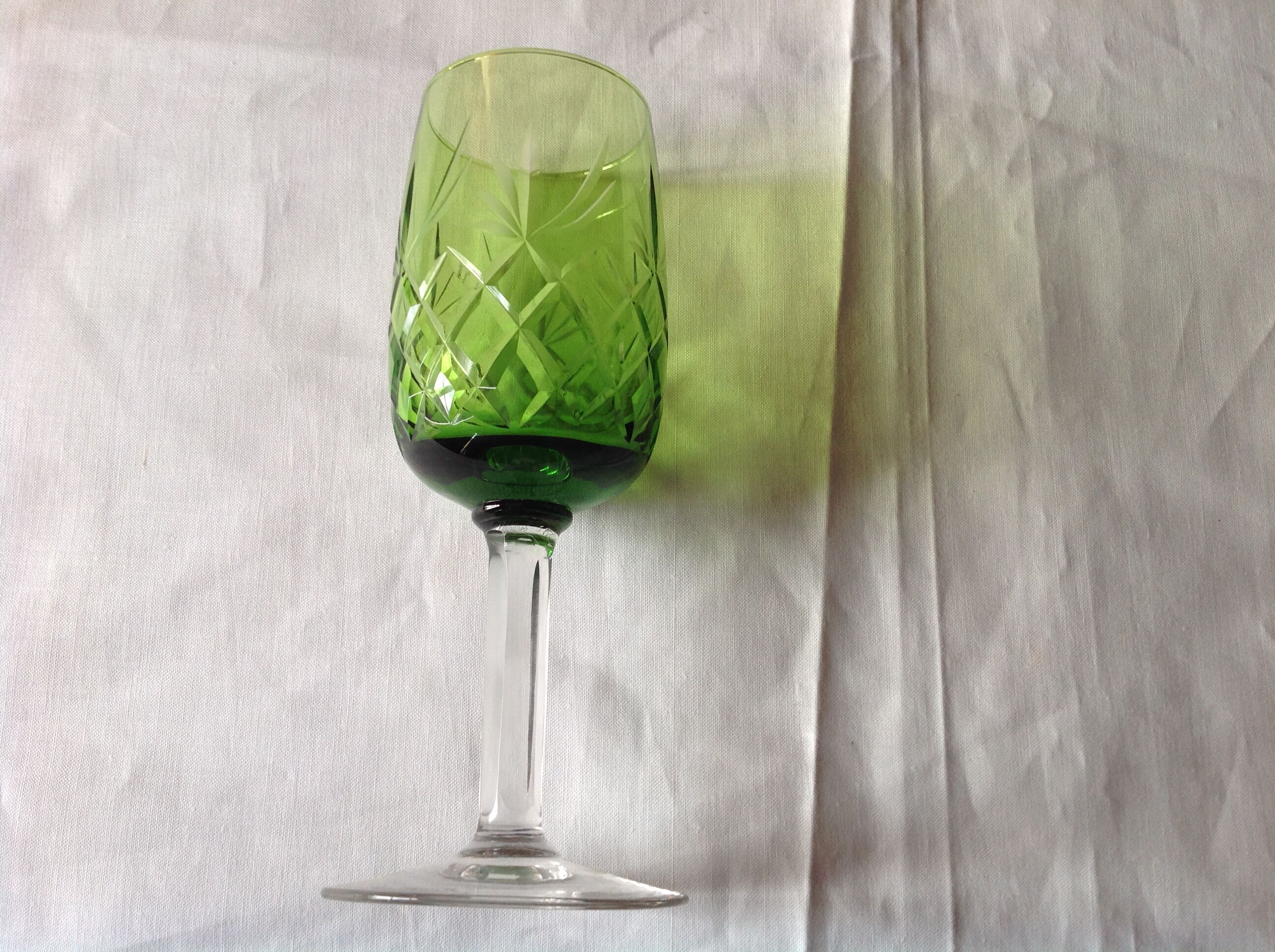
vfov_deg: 40.6
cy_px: 476
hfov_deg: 52.7
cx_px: 638
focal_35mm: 35
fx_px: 1287
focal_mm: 4.28
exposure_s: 1/40
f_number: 2.4
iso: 64
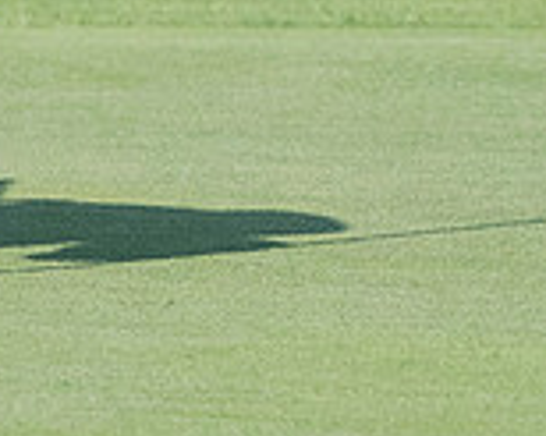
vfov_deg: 0.9
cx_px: -569
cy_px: -160
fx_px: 26307
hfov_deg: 1.2
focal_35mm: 1629
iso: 1000
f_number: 6.3
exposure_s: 1/2000
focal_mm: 240
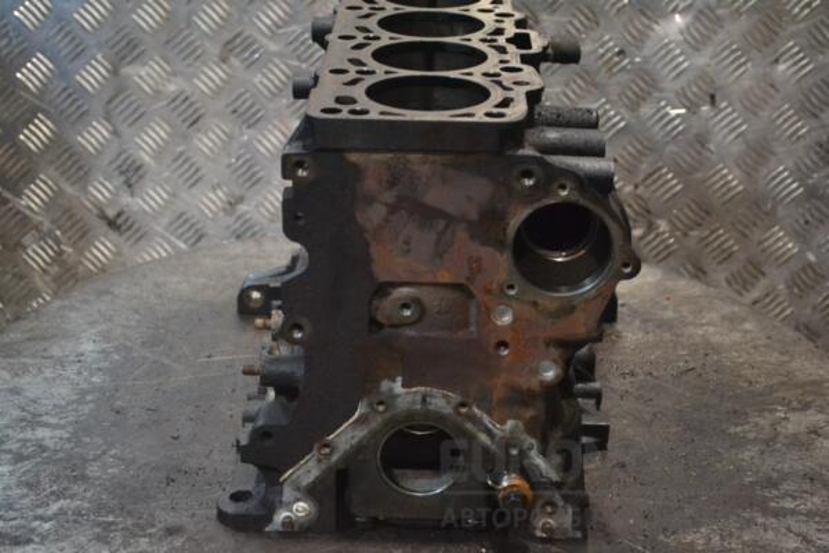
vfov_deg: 20.2
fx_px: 1554
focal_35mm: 68
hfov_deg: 29.9
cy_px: 276
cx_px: 414
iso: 3200
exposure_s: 1/100
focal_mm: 45
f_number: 5.3
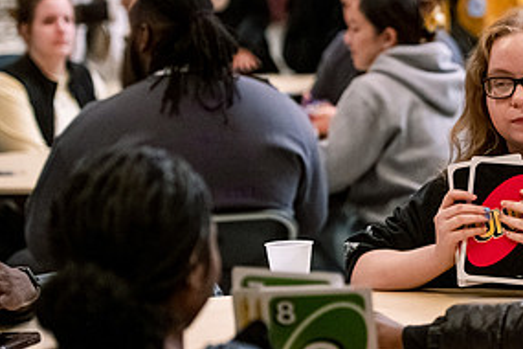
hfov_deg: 10.9
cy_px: 205
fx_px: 2716
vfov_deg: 7.3
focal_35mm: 187
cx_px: 530
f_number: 3.2
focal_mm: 92
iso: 4000
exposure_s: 1/200
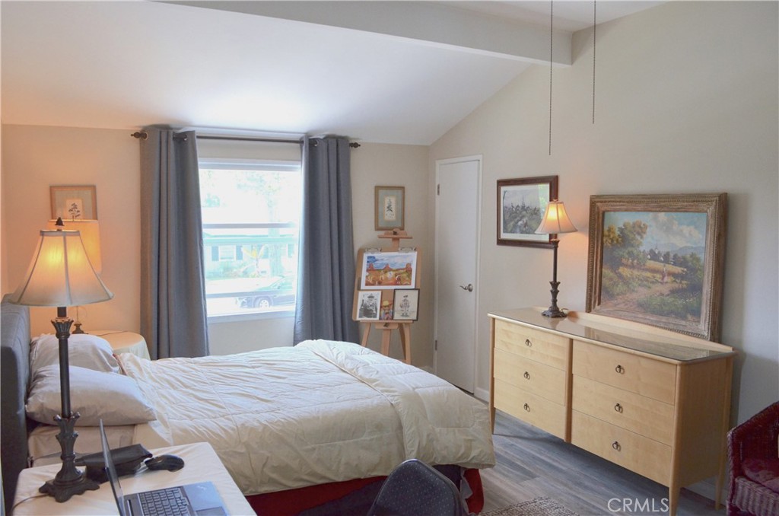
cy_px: 258
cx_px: 390
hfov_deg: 67.5
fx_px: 583
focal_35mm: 27
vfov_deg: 47.7
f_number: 6.3
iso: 640
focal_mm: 18
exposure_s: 1/160
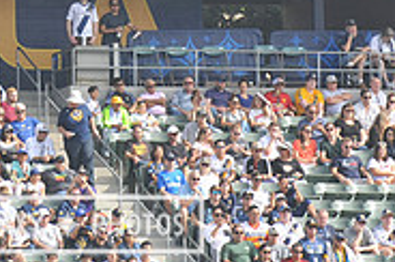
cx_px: 52
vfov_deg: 2.3
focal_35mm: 600
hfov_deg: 3.4
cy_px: -99
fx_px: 6572
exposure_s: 1/250
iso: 200
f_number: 8
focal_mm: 190
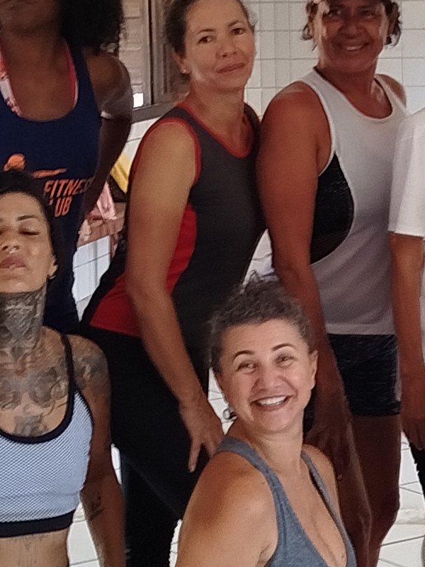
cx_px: 380
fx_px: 1964
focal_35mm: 120
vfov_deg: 16.3
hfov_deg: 12.3
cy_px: 105
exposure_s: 1/40
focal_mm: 5.31
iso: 200
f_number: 1.7
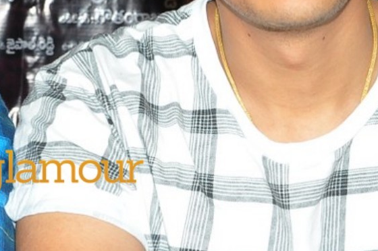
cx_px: -6
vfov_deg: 5.0
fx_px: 2853
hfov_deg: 7.5
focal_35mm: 272
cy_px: 36
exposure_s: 1/125
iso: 400
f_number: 9
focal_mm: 45
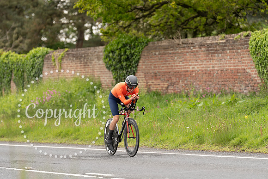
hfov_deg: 10.3
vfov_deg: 6.9
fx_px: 1489
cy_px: 90
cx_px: 134
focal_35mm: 200
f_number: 3.5
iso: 400
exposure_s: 1/1000
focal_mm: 200
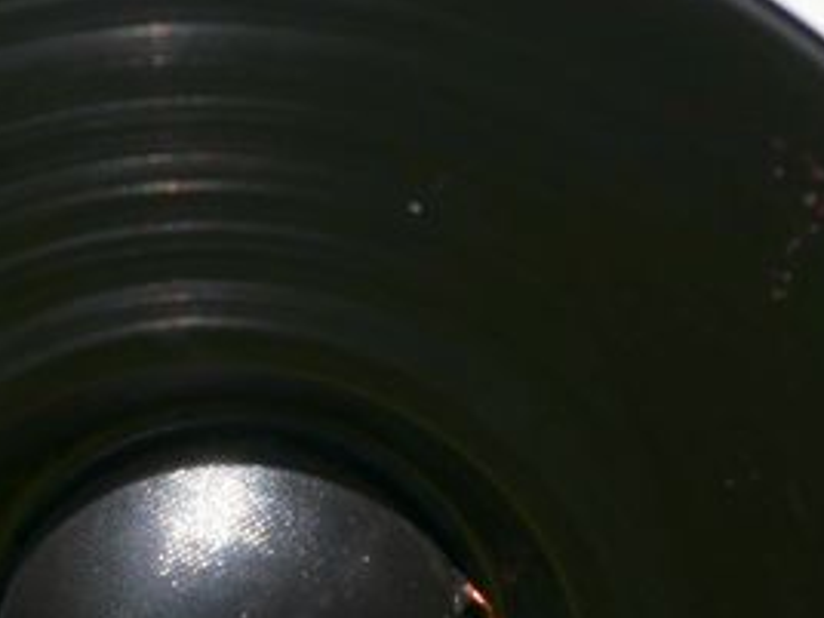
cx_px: 221
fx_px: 19900
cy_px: 764
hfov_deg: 2.4
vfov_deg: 1.8
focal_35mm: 836
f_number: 5.6
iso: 200
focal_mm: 140
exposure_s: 1/400
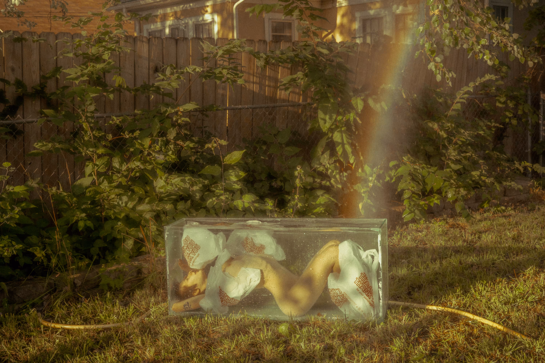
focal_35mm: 50
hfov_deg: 39.6
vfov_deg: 27.0
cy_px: 182
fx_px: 757
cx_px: 272
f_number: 11
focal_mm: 50
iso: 250
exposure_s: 1/100
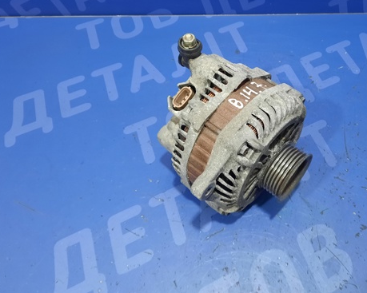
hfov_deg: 52.3
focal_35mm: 34
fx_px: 369
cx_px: 231
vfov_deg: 43.2
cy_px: 125
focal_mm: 4.6
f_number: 2
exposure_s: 1/33
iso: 320
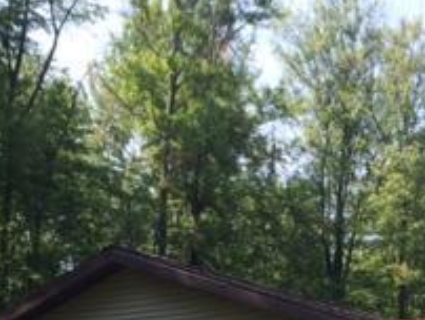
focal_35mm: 95
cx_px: 316
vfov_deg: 14.5
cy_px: 480
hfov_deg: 20.5
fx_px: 1168
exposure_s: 1/672
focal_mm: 4.12
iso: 32
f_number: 2.2
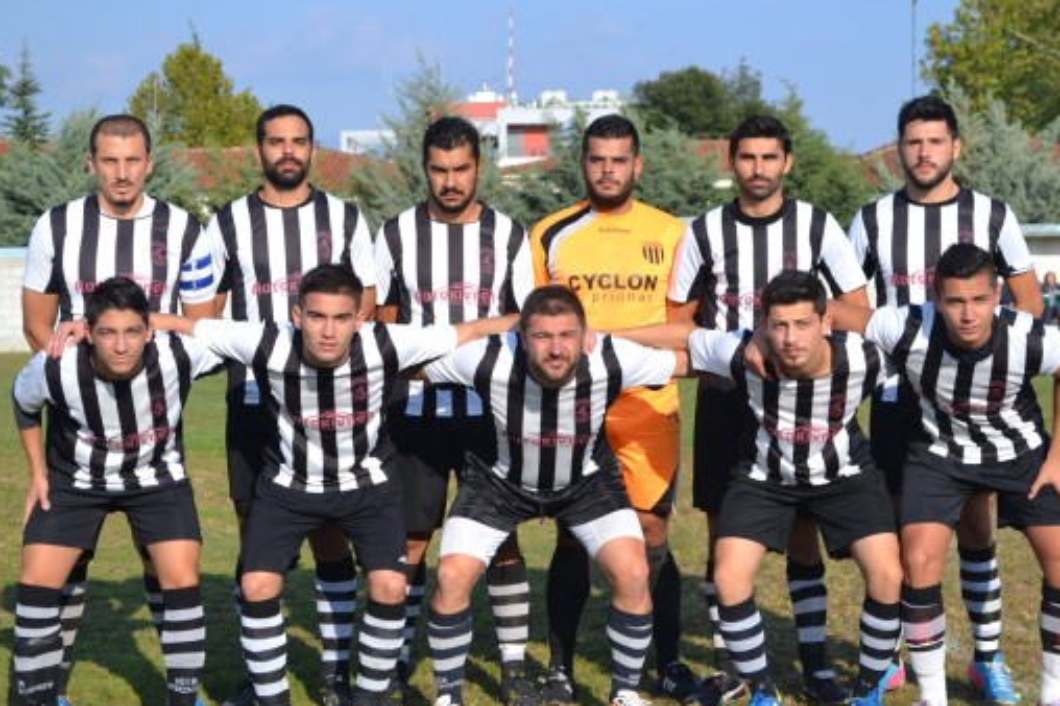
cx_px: 547
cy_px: 387
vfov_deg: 15.6
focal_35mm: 88
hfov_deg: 23.2
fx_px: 2579
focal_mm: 45
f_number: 6.3
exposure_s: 1/320
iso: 100
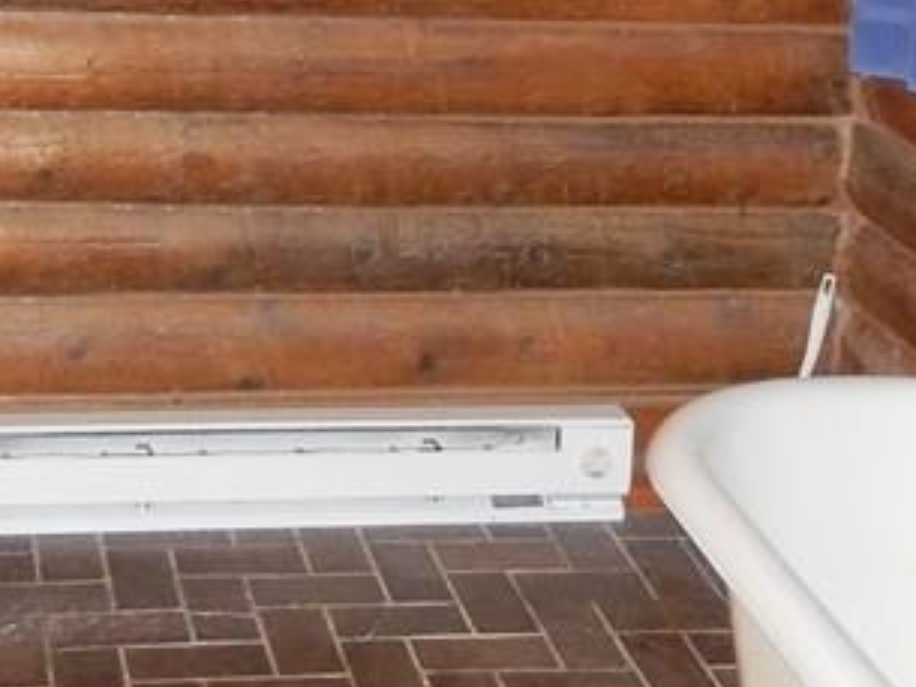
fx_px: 2224
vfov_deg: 16.4
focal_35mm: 84
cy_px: -264
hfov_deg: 23.1
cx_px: 279
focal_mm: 4.5
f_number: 3.4
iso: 500
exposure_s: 1/30
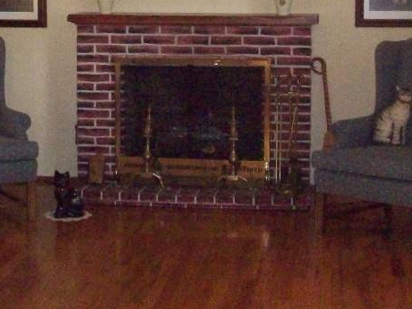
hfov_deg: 23.3
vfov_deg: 17.3
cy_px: 26
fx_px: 1000
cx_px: 188
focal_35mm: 84
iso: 800
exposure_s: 1/64
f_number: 2.8
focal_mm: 6.2
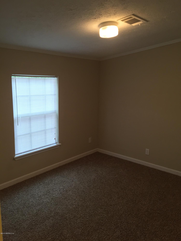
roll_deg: -1.4
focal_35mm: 29
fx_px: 202
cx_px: 90
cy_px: 120
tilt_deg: -10.0
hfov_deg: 48.2
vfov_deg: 61.7
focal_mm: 4.15
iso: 200
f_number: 2.2
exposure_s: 1/30
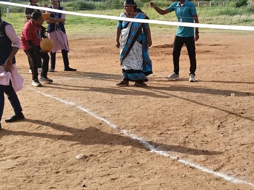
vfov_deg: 23.3
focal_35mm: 63
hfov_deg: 30.0
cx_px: 203
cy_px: 84
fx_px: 462
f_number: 1.8
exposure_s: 1/400
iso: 50
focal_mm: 3.98
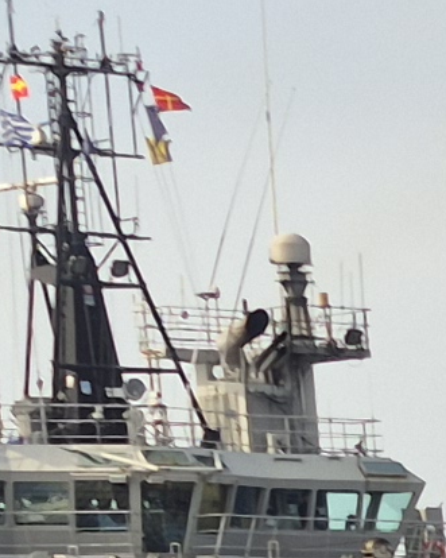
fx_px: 3582
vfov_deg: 8.3
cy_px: 1243
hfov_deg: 6.2
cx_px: 1583
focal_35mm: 217
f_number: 1.8
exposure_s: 1/984
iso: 25
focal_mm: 5.4
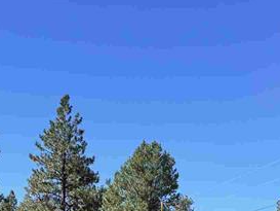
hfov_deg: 21.8
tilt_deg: +0.7
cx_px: 126
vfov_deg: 15.4
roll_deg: -2.5
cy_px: 302
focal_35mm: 90
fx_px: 728
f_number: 1.78
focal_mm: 6.76
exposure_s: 1/2252
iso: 80
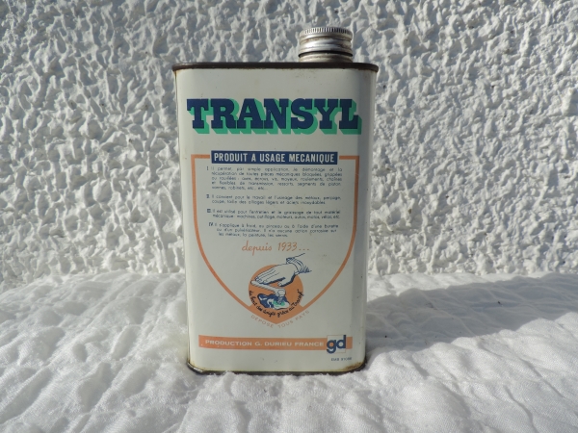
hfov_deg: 71.6
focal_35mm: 24
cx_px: 289
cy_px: 216
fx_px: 401
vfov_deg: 56.8
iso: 80
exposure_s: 1/1250
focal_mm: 4.3
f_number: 3.3
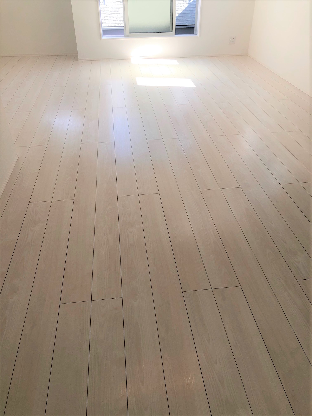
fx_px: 336
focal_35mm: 28
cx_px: 156
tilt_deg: -35.5
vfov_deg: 63.4
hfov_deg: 49.7
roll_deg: +2.0
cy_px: 208
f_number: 1.8
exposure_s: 1/307
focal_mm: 4
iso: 20
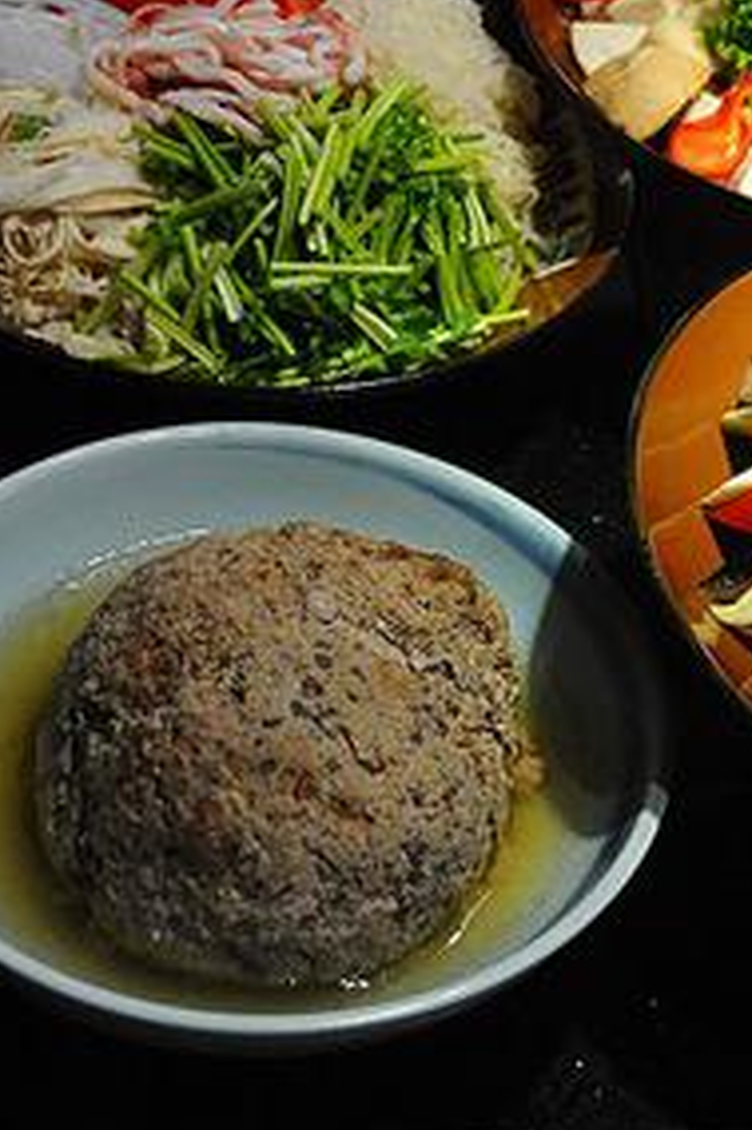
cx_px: 708
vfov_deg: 19.9
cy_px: -28
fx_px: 3106
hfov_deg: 13.7
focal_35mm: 99
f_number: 5.6
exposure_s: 1/400
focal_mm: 44
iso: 3200
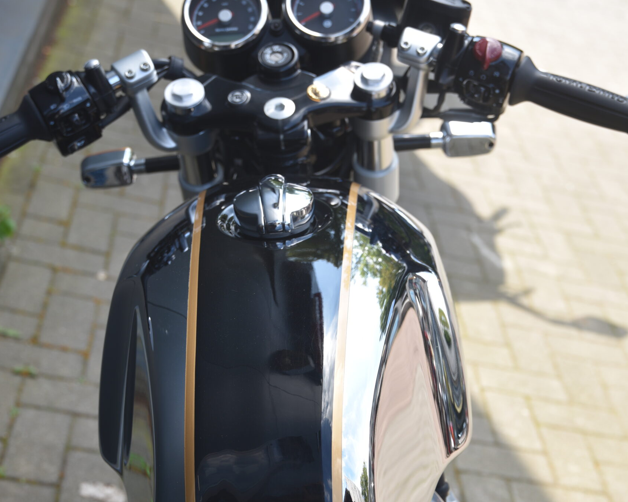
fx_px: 1264
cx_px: 314
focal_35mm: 68
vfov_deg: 22.2
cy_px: 384
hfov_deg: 27.9
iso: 100
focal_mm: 48
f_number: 5
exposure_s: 1/100
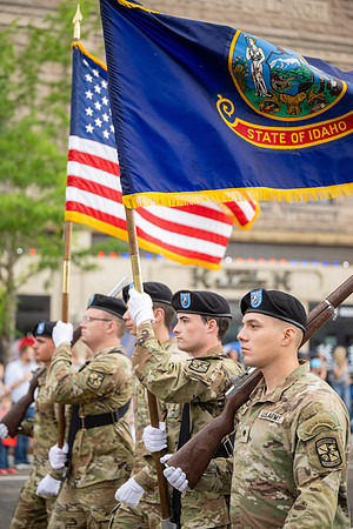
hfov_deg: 19.5
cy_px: 264
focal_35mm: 70
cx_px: 176
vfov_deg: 28.8
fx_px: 1030
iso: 800
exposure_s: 1/1600
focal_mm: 70
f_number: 2.8
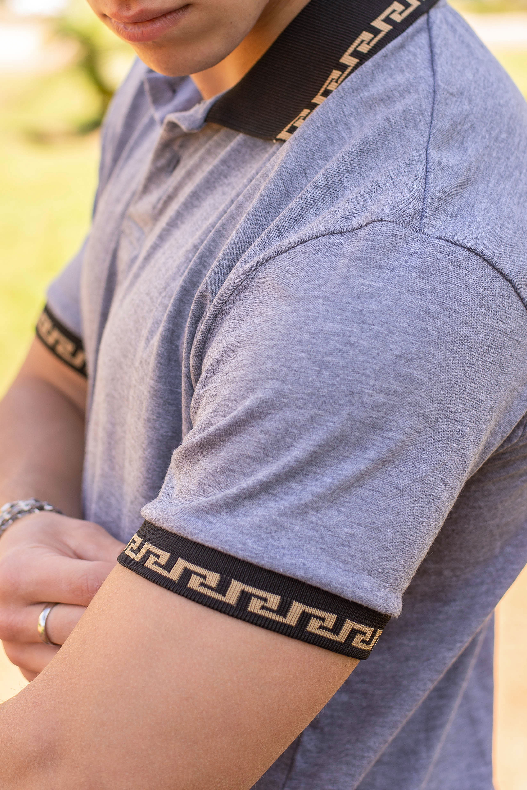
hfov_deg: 17.5
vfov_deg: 25.8
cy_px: 232
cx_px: 200
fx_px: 1711
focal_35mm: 78
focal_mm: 50
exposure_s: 1/400
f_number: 3.5
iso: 160
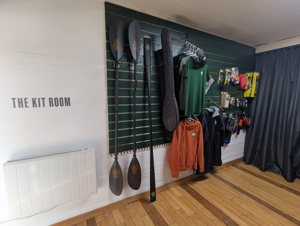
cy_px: 113
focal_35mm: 16
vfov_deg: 78.2
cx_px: 150
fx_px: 139
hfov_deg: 94.4
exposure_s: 1/50
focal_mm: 2.35
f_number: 2.2
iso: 252
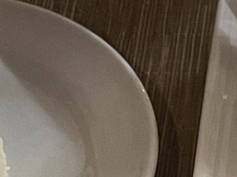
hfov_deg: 9.6
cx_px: 339
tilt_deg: -57.4
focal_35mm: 202
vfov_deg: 6.6
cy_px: 542
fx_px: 1383
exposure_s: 1/25
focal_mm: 5.7
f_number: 1.5
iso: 640
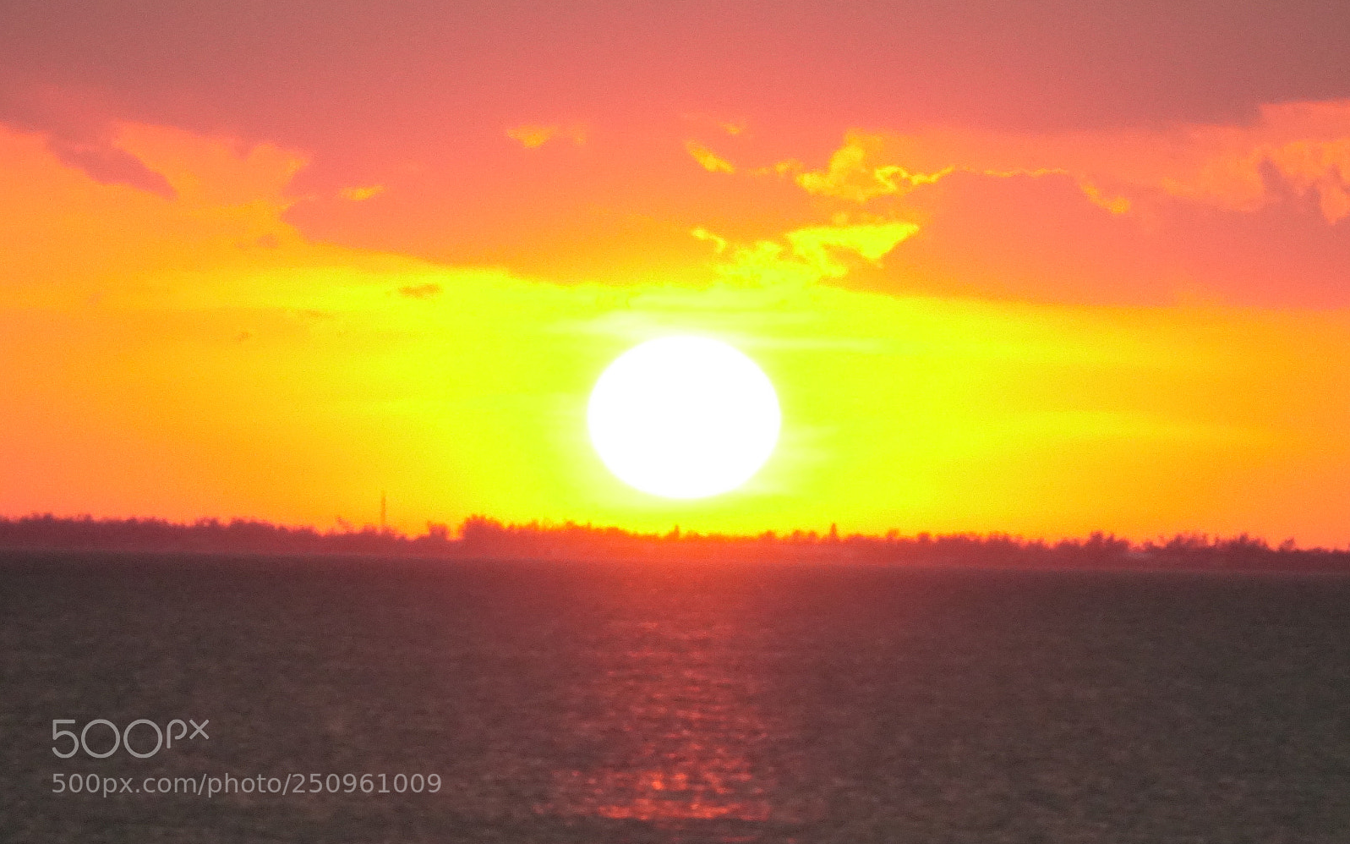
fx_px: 20051
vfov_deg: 2.4
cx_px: 675
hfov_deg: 3.9
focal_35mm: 545
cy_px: 399
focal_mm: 195.64
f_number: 16
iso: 4000
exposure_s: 1/250
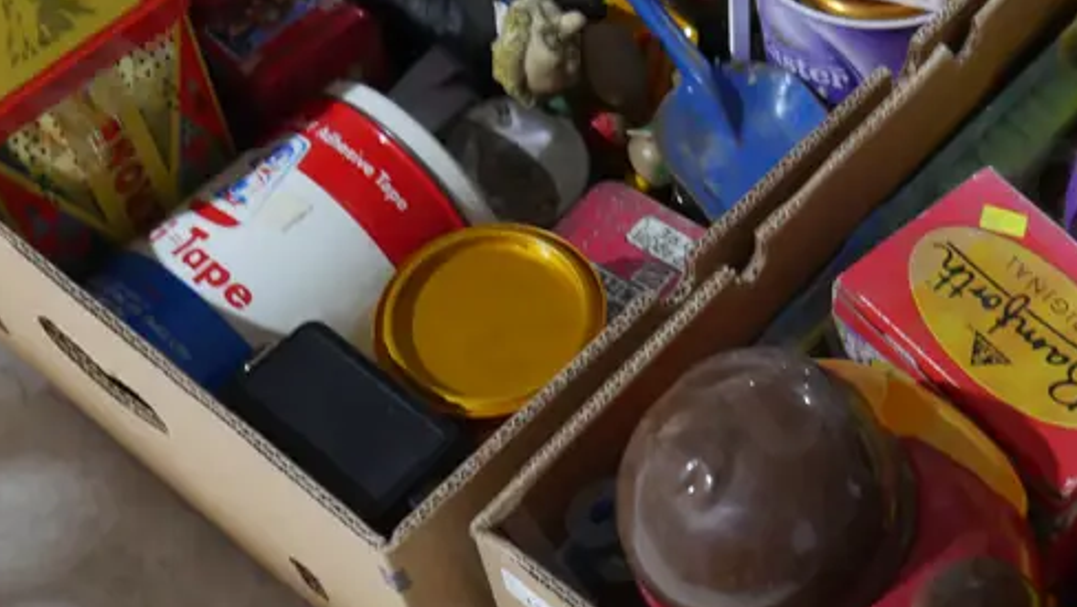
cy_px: 387
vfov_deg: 18.8
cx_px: 801
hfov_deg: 32.2
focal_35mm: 64
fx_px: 1828
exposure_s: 1/60
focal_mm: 14
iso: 1250
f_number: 3.5
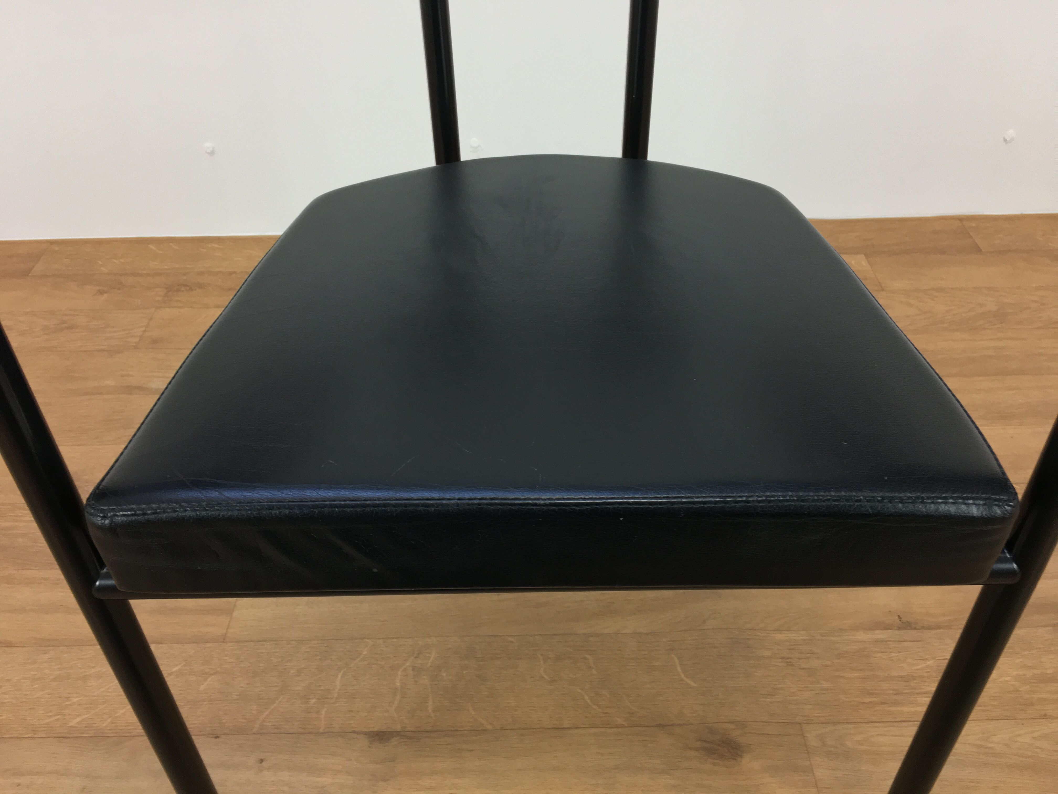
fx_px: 886
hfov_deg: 61.7
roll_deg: +1.7
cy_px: 397
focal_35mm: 29
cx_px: 529
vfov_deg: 48.2
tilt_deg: -38.3
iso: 64
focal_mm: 4.15
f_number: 2.2
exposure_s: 1/33
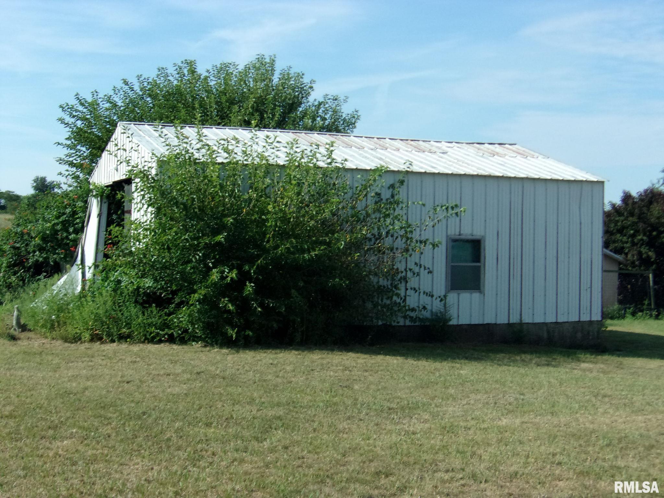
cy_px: 249
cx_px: 332
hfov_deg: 36.2
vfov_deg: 27.5
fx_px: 1017
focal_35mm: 53
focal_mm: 9.4
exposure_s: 1/120
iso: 200
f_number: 15
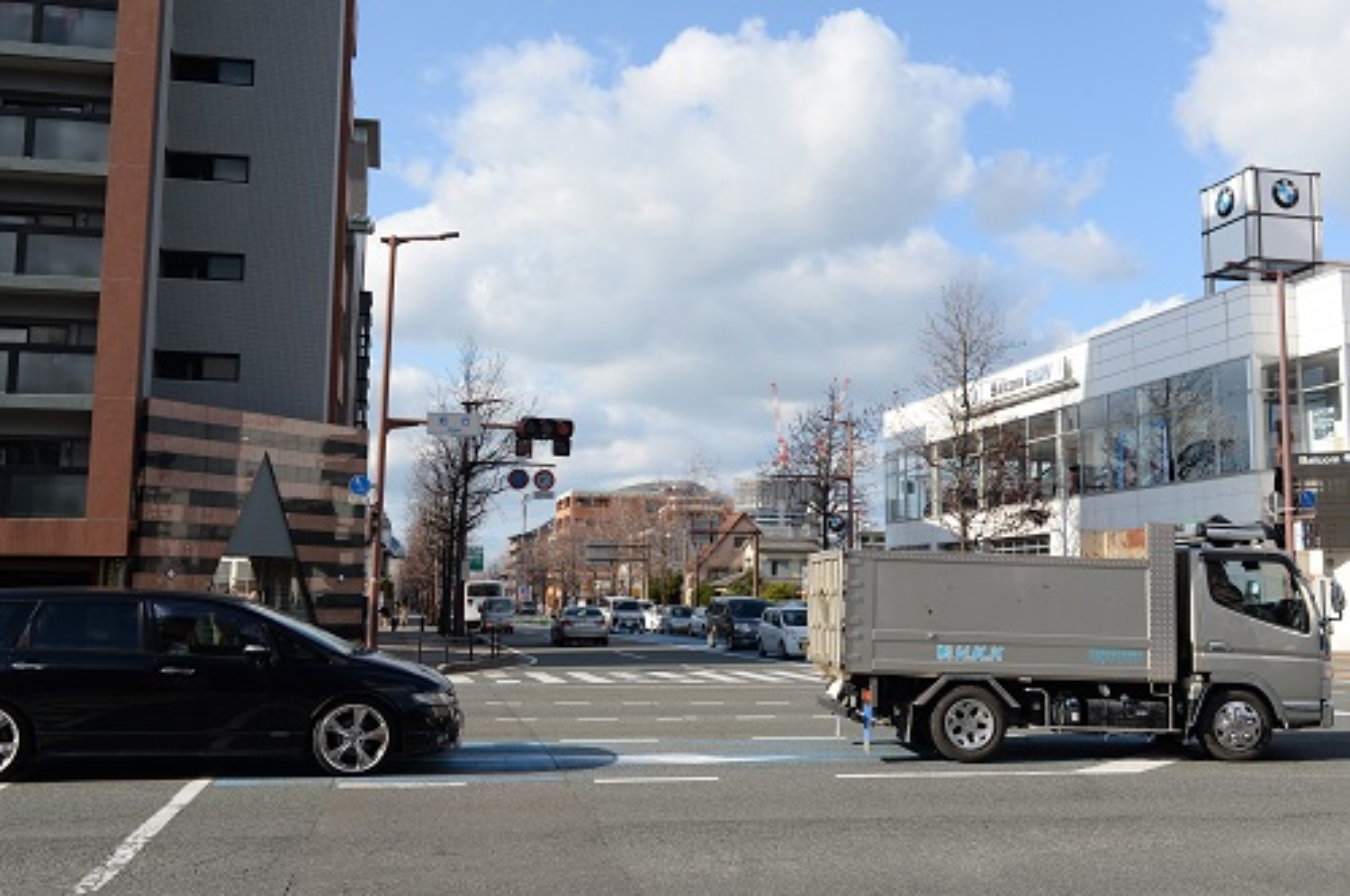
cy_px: 448
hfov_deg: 54.5
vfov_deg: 37.8
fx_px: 1311
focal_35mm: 35
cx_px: 675
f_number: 8
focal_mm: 35
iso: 200
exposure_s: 1/500
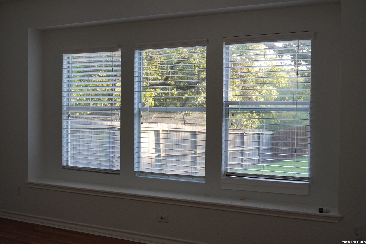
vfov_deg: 31.9
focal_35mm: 42
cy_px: 122
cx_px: 183
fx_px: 427
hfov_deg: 46.4
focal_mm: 28
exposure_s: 1/640
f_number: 2.8
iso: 1250
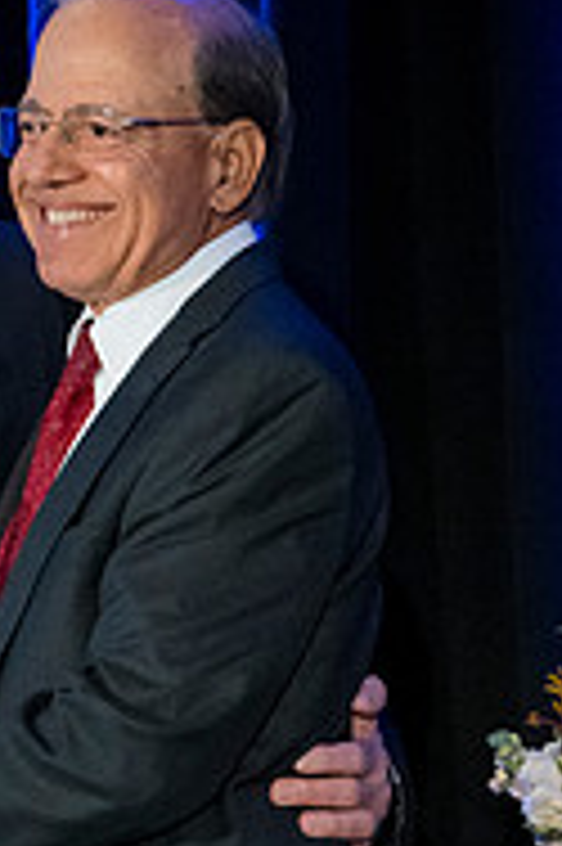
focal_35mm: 268
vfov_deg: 7.7
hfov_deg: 5.1
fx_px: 6287
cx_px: -85
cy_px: 734
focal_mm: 75
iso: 10000
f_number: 4
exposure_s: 1/125
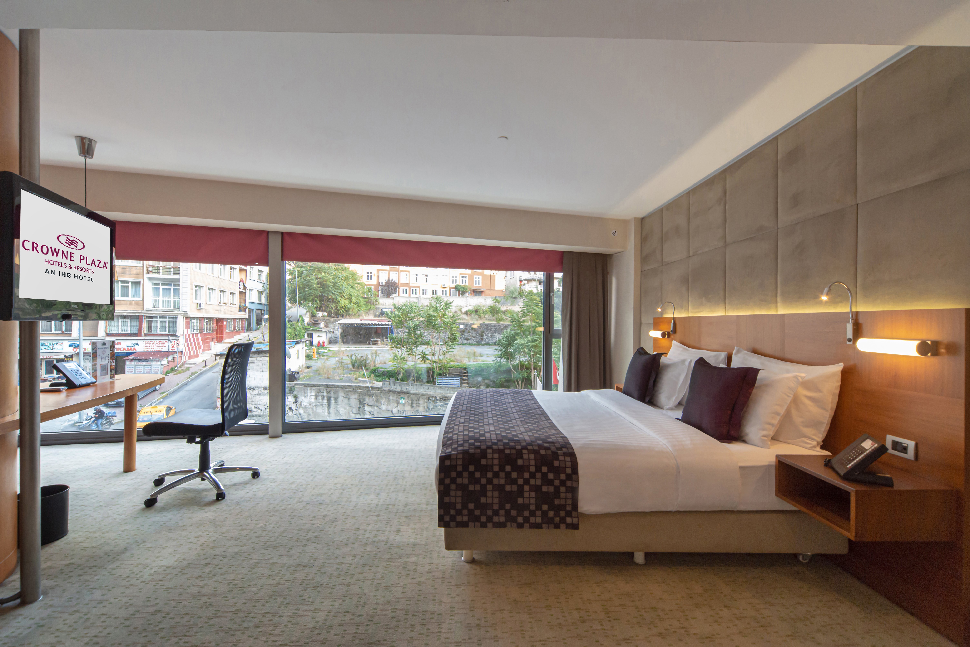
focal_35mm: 15
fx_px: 404
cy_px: 324
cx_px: 485
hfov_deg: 100.4
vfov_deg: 77.4
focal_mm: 15
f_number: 13
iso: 2500
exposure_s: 1/15
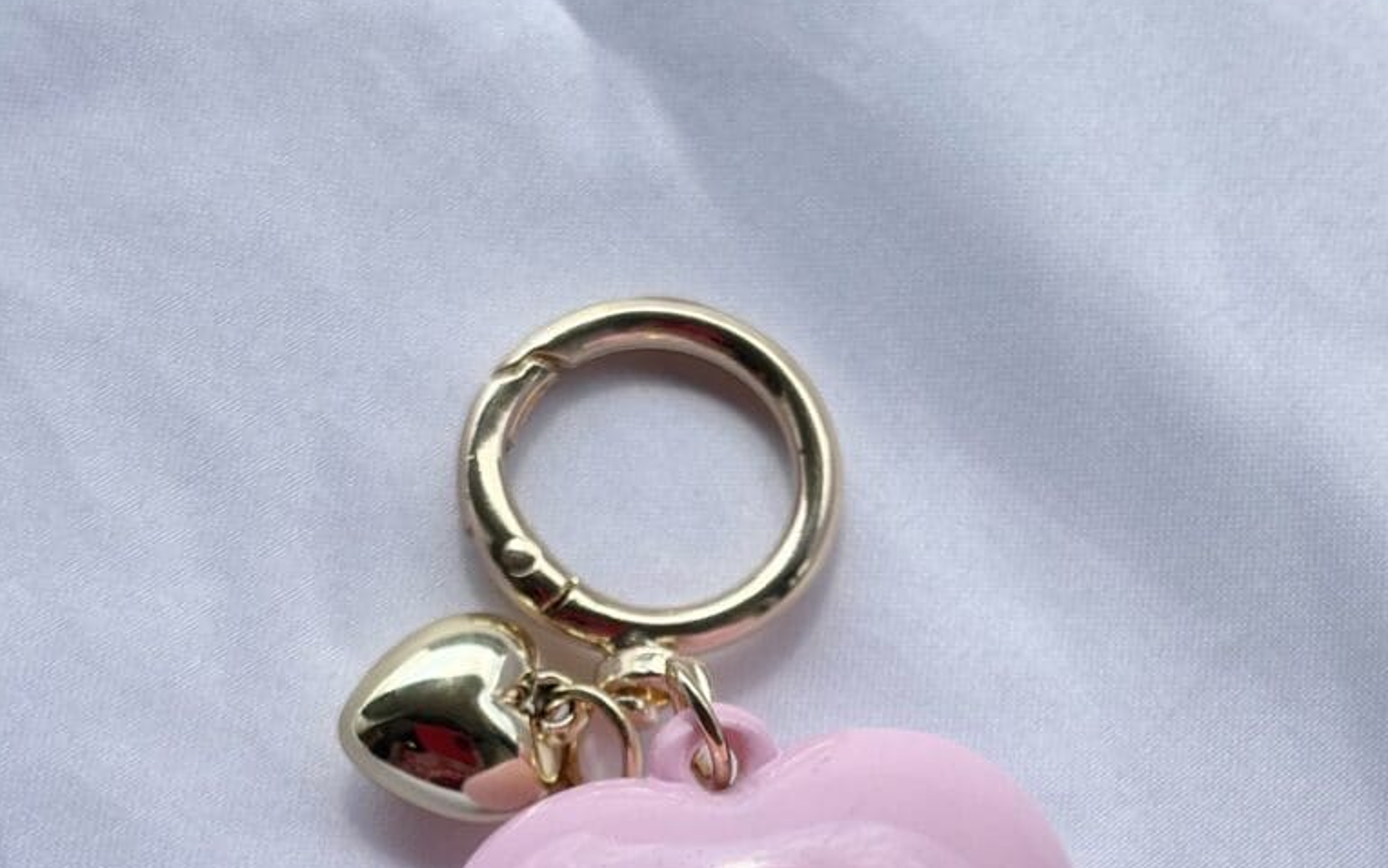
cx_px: 693
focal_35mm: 74
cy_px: 821
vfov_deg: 17.3
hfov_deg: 27.8
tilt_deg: -62.6
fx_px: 2799
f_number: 1.6
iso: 32
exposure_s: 1/2639
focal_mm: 5.96
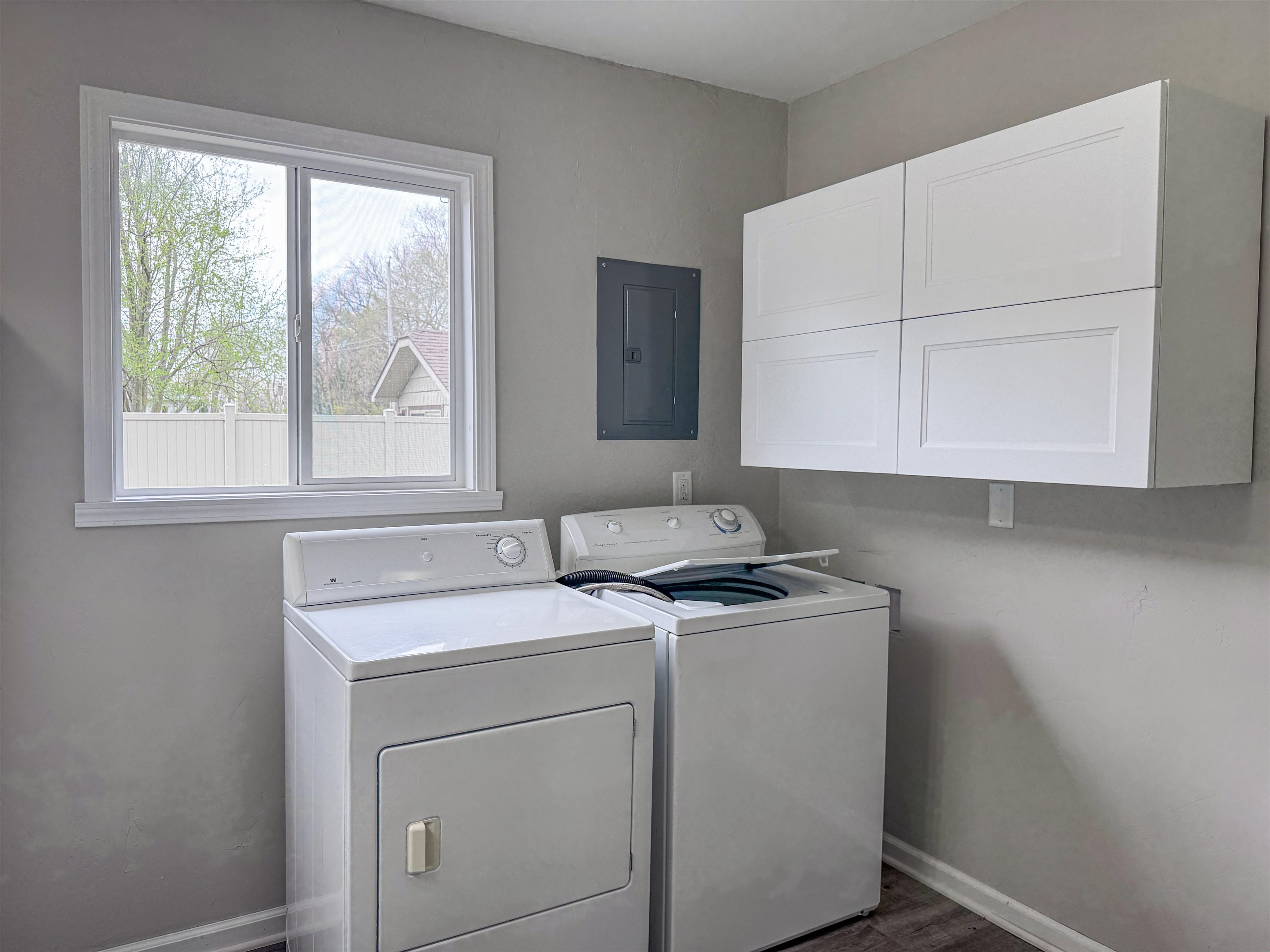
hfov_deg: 71.6
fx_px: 881
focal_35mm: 24
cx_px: 635
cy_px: 476
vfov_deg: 56.8
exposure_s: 1/170
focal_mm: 6.76
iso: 64
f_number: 1.78
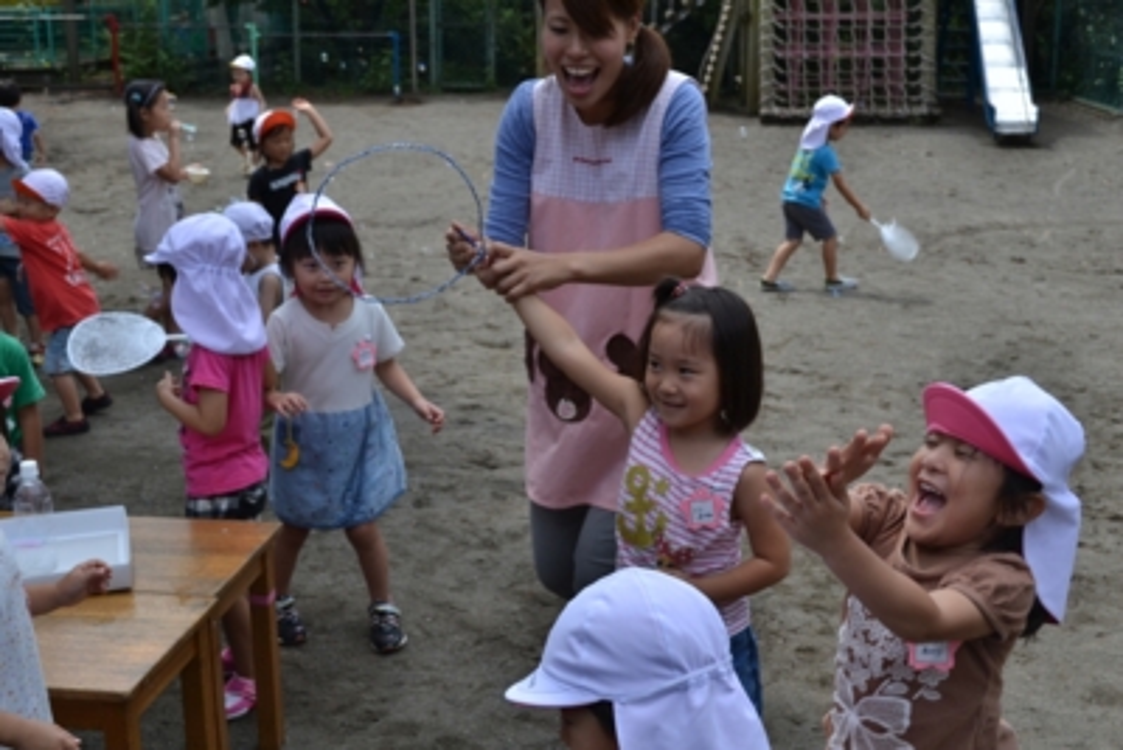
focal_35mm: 45
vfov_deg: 29.9
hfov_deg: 43.6
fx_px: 1404
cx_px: 562
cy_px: 375
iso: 100
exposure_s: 1/200
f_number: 7.1
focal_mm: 30
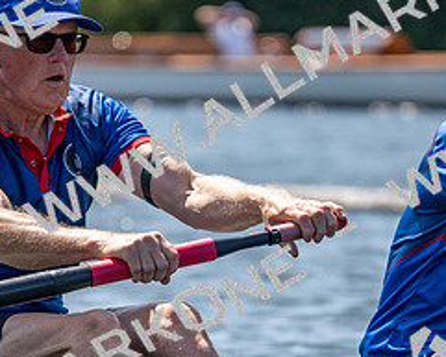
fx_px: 7593
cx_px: 252
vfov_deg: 2.7
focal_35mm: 575
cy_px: 240
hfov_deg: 3.4
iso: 400
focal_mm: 255
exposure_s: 1/2000
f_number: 5.6
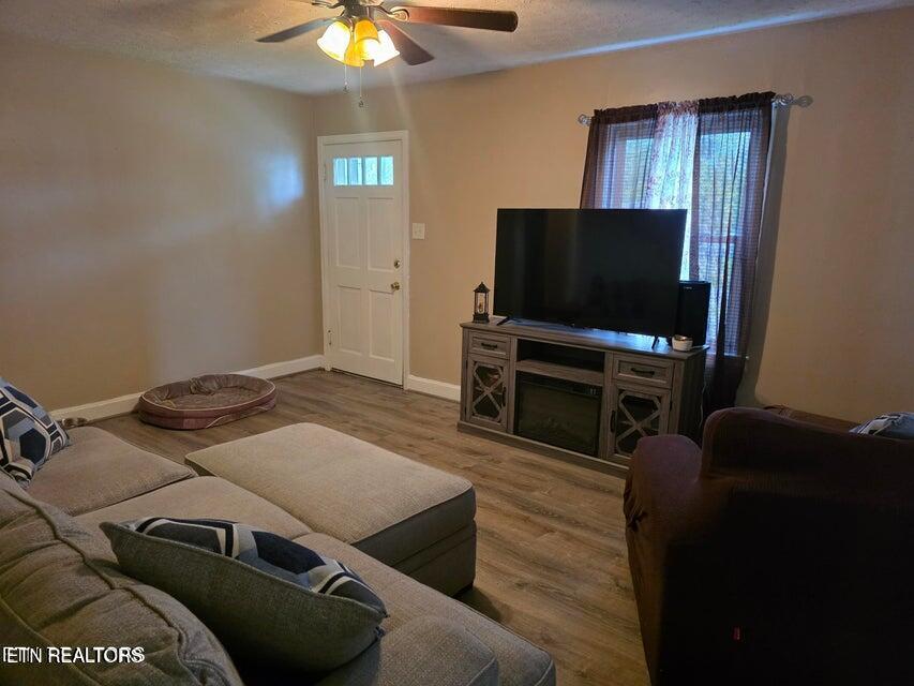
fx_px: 607
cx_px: 457
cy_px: 343
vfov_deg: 58.9
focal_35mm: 23
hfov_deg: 73.9
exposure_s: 1/120
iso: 1000
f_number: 1.7
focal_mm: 6.3
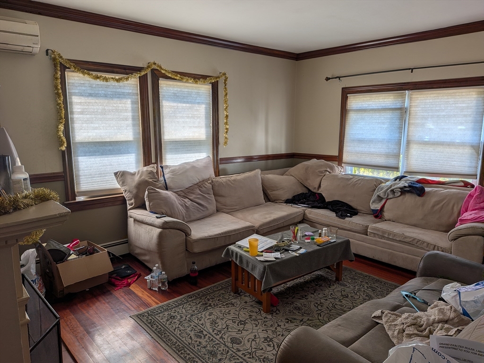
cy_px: 182
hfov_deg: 71.6
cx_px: 242
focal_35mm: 24
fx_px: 336
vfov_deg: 56.8
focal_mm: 4.53
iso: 43
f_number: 1.7
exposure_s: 1/702
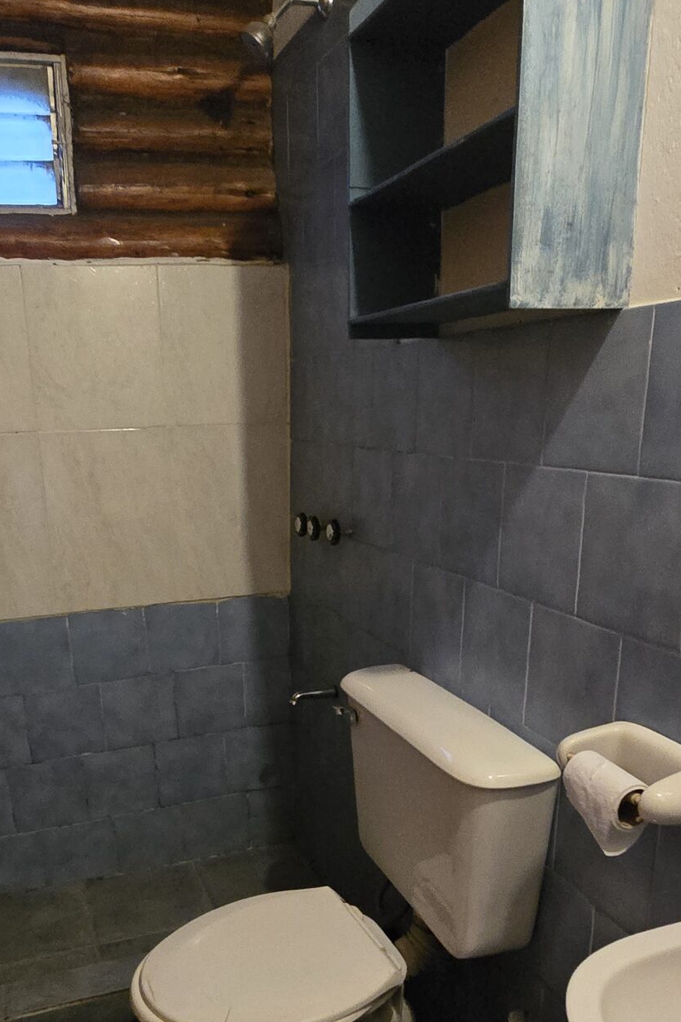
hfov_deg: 46.0
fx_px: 794
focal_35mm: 28
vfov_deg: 64.3
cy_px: 652
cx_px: 260
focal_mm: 2.2
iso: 1600
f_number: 2.2
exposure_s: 1/40
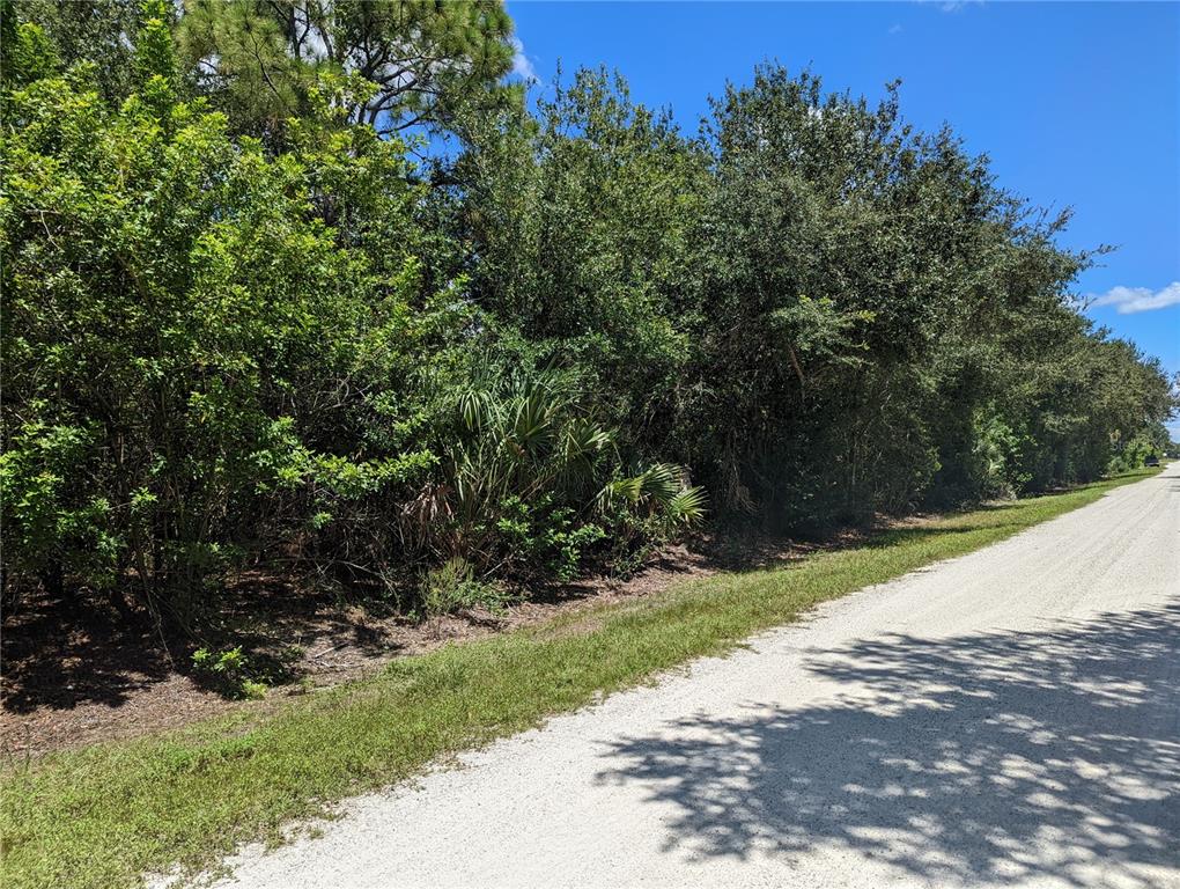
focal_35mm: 24
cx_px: 590
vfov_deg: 56.9
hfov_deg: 71.5
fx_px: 819
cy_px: 444
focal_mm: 6.81
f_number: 1.85
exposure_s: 1/2513
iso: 46
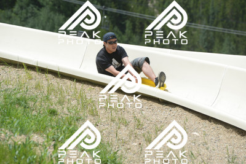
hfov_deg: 10.5
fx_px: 1333
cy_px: 82
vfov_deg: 7.0
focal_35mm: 195
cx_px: 123
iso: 200
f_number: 6.3
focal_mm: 195
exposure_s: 1/640
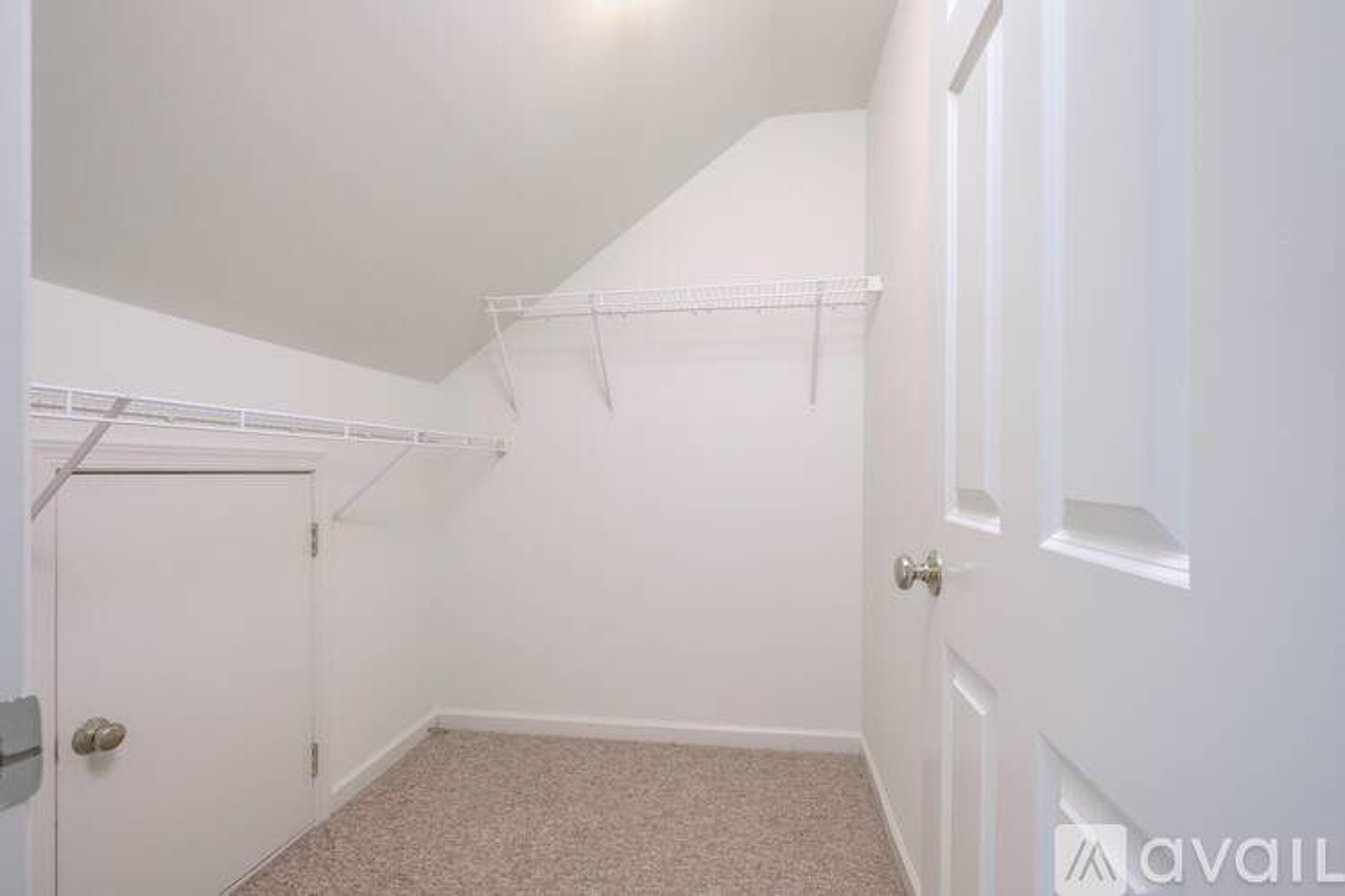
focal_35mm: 15
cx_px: 672
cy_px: 448
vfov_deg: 77.3
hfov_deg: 100.4
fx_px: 560
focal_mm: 10
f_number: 8
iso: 320
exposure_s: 1/25
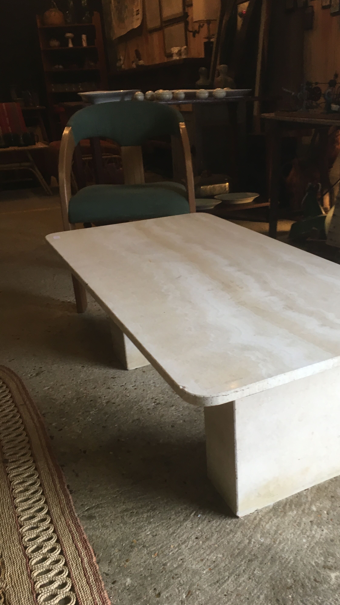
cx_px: 229
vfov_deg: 61.0
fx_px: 513
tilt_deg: -21.3
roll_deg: +2.4
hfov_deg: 36.3
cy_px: 305
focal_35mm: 32
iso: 100
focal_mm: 4.15
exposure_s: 1/33
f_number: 2.2
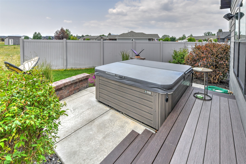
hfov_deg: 96.7
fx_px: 109
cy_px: 82
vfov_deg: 73.7
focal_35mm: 16
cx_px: 123
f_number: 8
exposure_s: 1/6400
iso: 800
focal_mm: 16
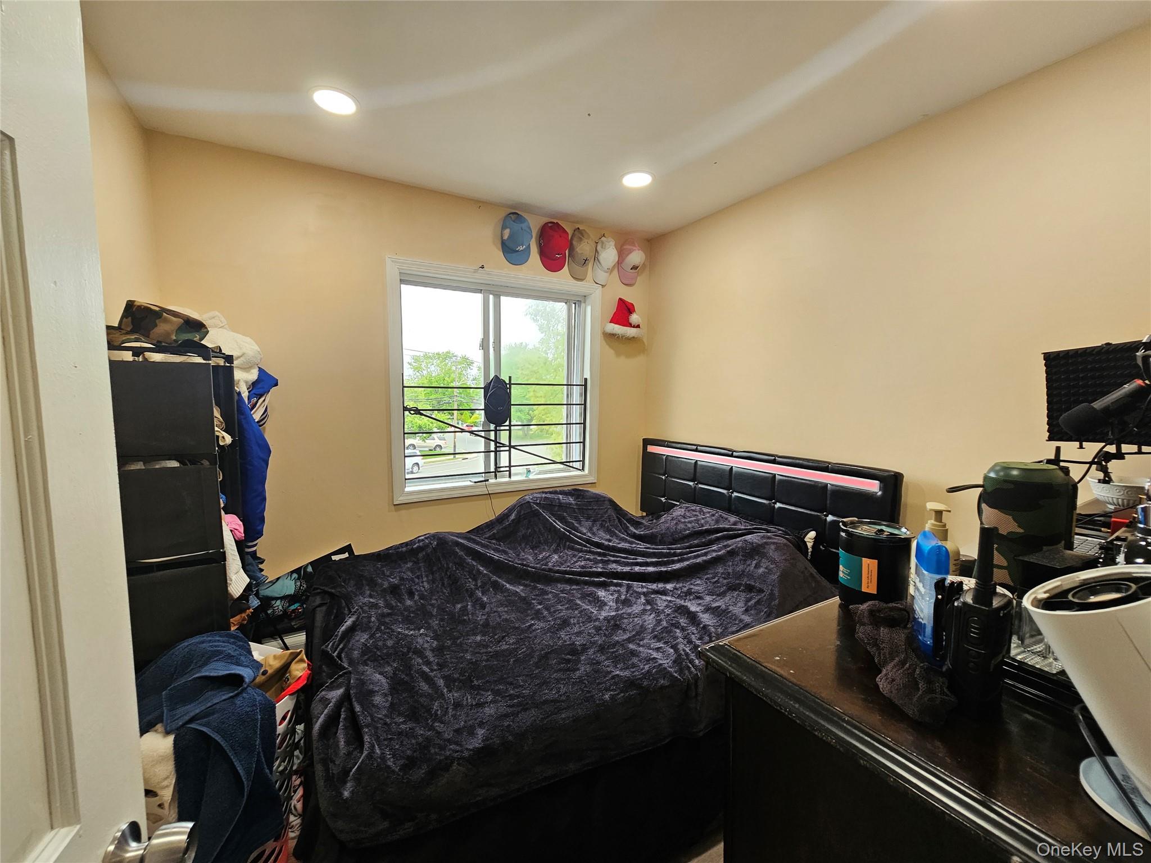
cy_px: 432
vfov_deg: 89.9
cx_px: 576
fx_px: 432
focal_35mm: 13
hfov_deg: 106.2
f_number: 2.2
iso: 100
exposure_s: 1/60
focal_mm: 2.2
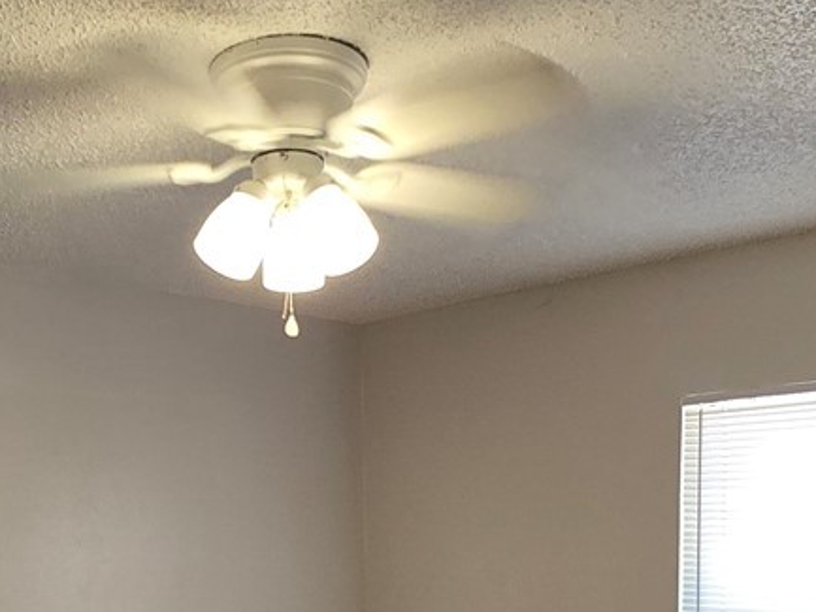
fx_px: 1132
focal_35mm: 48
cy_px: 702
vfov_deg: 27.3
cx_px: 266
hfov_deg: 39.1
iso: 125
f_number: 2.2
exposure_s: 1/60
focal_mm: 2.2
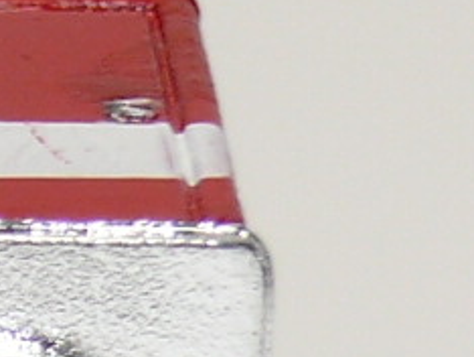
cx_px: -1086
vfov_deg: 2.4
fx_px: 8334
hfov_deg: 3.2
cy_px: 493
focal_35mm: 608
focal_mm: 12.5
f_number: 4
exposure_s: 1/30
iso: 100
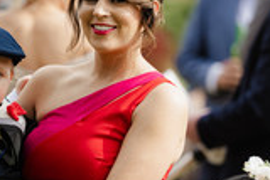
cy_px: 157
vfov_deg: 2.8
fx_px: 3656
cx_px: 22
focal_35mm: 487
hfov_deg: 4.2
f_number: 2.8
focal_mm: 195
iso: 80
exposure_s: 1/640
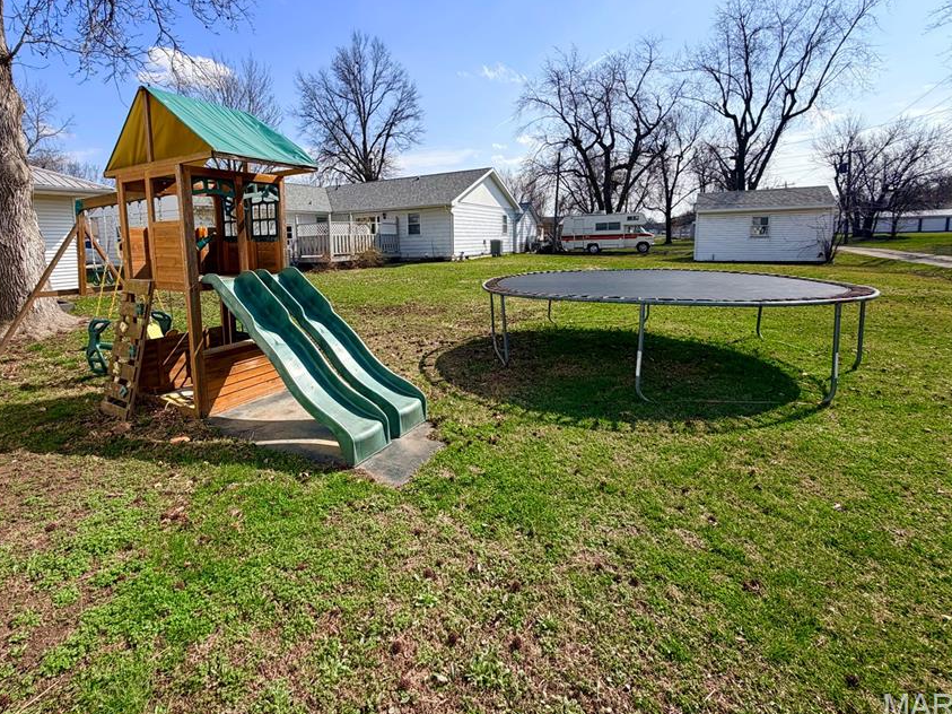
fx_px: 467
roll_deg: +3.7
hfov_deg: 90.6
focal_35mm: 17
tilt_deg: -7.0
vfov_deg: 74.1
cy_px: 296
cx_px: 419
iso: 20
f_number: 2.2
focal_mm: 2.22
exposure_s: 1/888
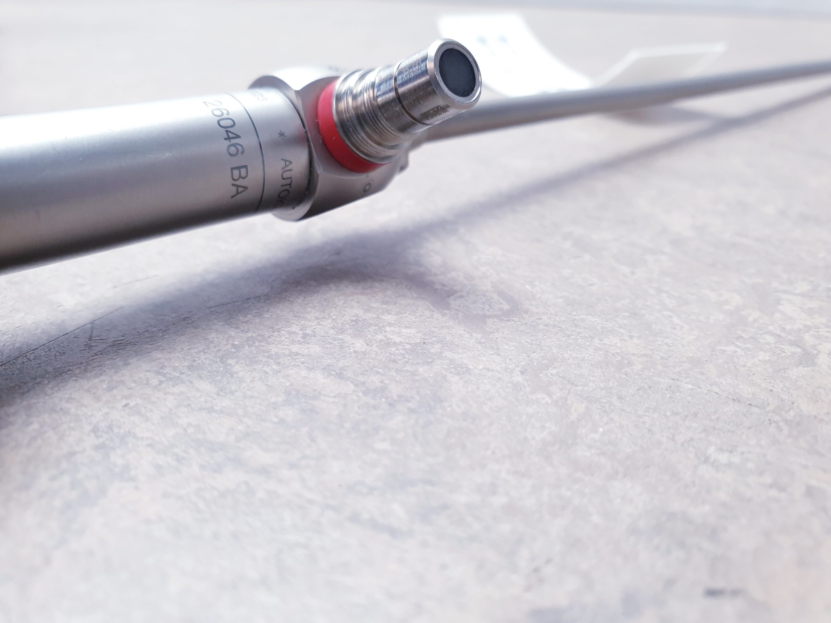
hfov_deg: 67.3
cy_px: 312
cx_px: 416
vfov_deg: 53.1
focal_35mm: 26
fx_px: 624
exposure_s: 1/50
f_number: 2.4
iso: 125
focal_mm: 4.3
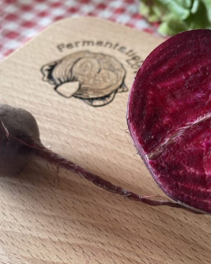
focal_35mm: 37
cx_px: 117
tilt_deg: -49.1
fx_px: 289
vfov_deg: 49.1
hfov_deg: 40.1
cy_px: 126
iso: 250
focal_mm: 4.2
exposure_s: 1/60
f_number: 1.6
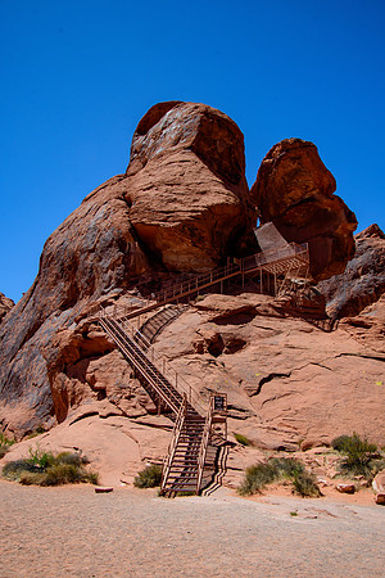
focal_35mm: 27
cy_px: 289
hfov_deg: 47.9
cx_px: 192
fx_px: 433
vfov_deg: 67.4
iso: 400
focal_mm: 18
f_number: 11
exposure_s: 1/200
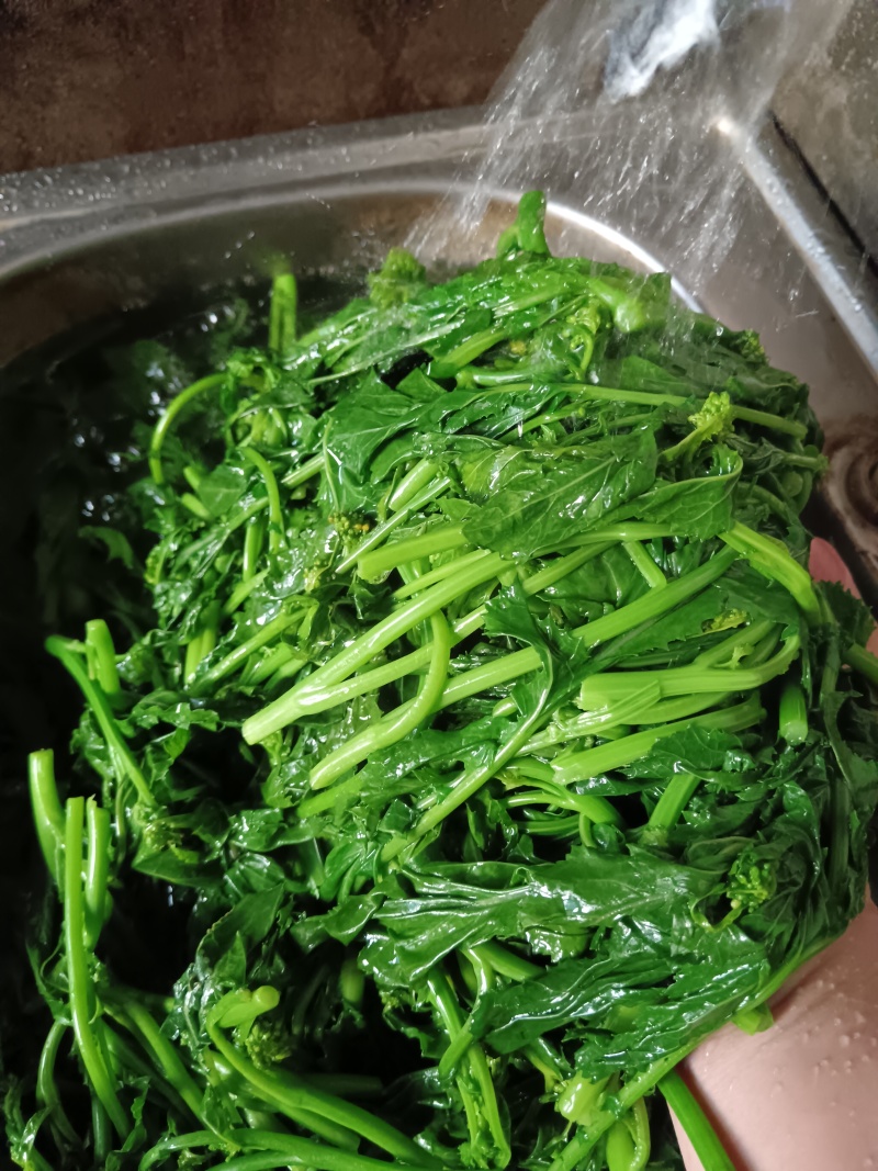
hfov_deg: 51.3
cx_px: 439
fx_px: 913
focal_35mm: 27
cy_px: 586
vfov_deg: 65.3
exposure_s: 1/100
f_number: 1.9
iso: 4563
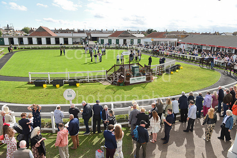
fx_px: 158
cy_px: 79
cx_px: 118
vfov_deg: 53.2
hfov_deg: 73.7
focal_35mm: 24
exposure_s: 1/1600
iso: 500
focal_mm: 24
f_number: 5.6
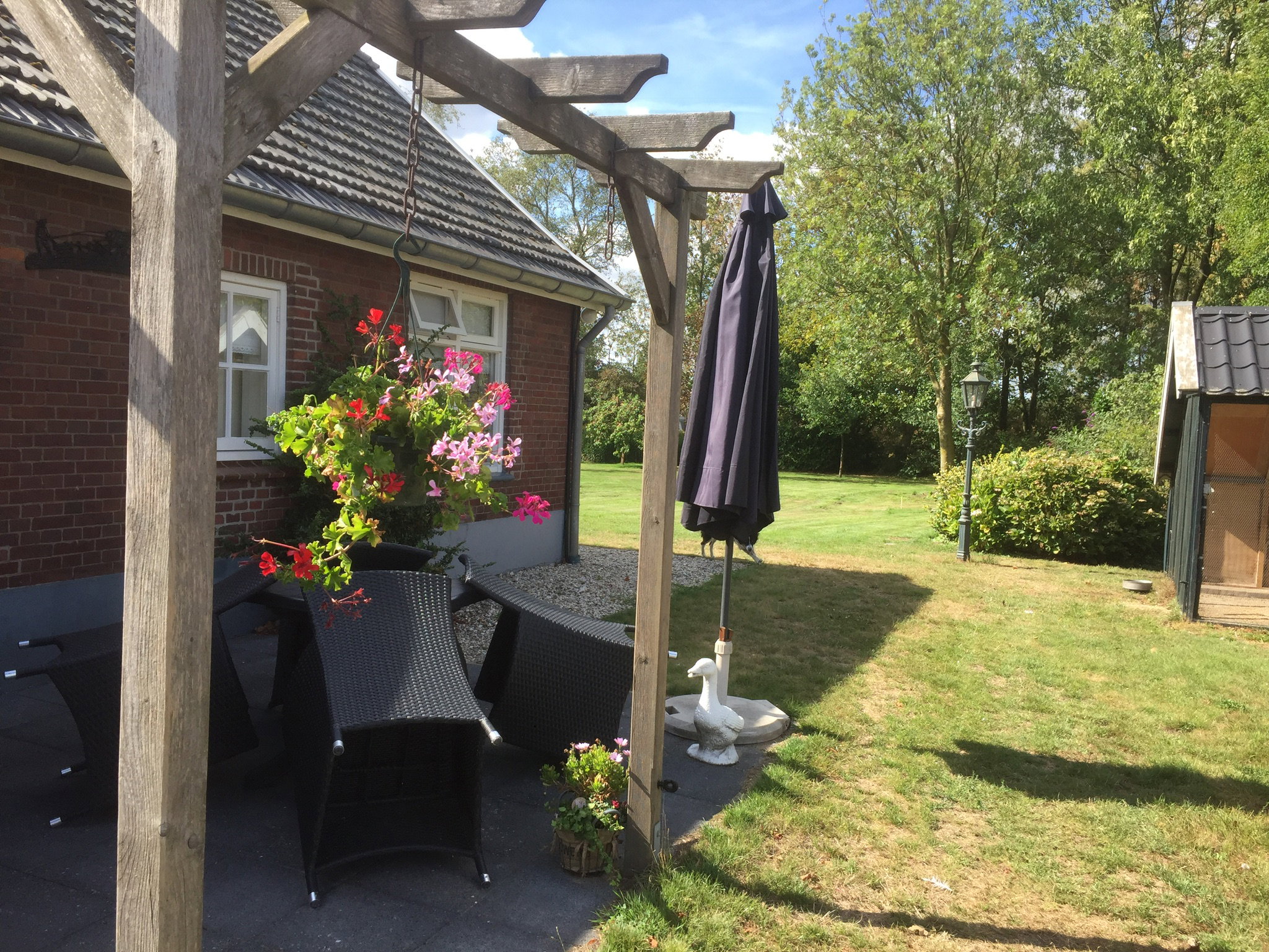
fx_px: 1063
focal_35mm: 29
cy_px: 476
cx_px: 634
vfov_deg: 48.2
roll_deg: -3.6
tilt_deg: -3.3
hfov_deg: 61.7
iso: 32
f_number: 2.2
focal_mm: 4.15
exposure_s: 1/648
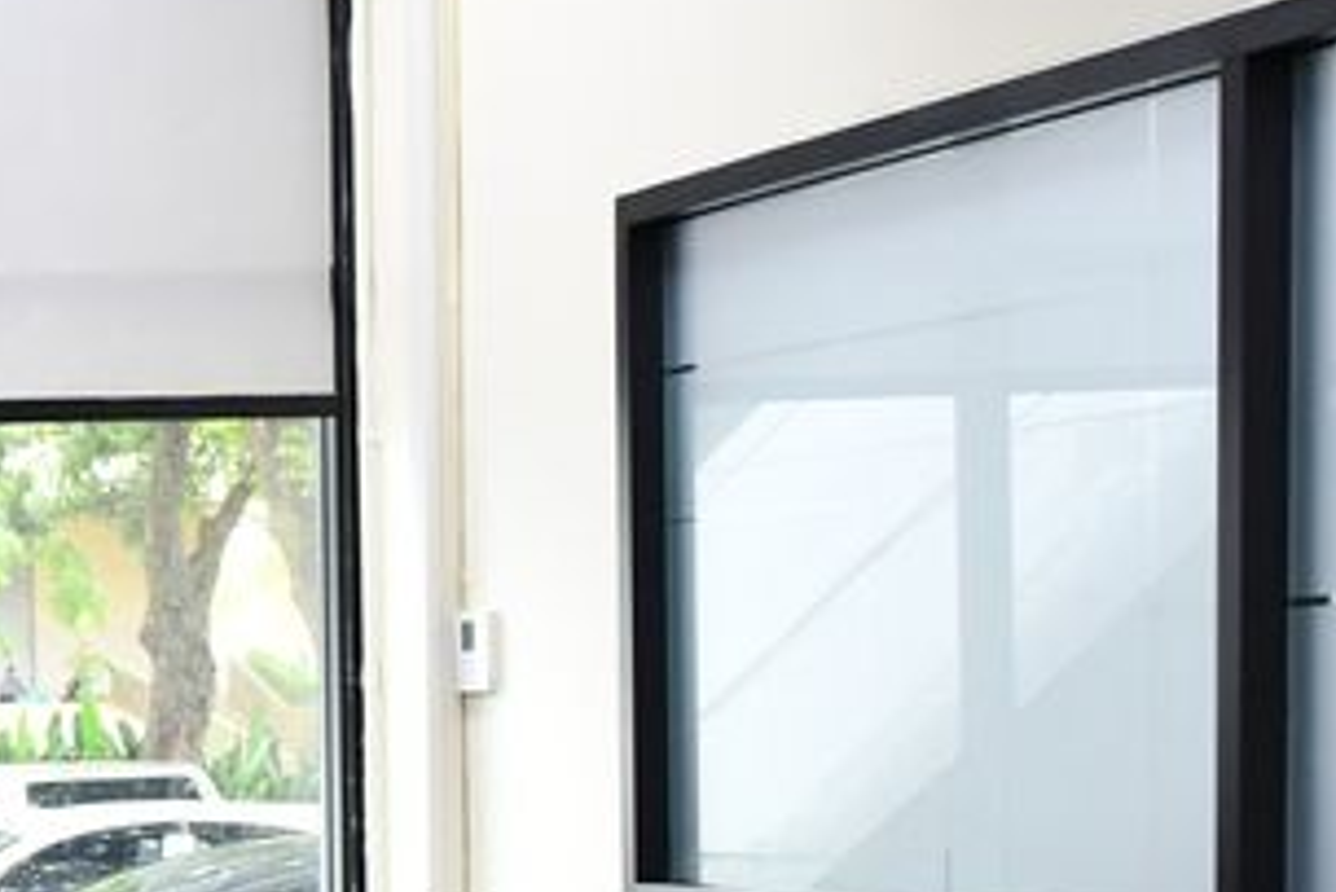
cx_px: -734
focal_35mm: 111
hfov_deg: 16.6
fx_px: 4121
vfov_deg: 12.1
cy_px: 1013
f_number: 3.5
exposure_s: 1/125
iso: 1250
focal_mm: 22
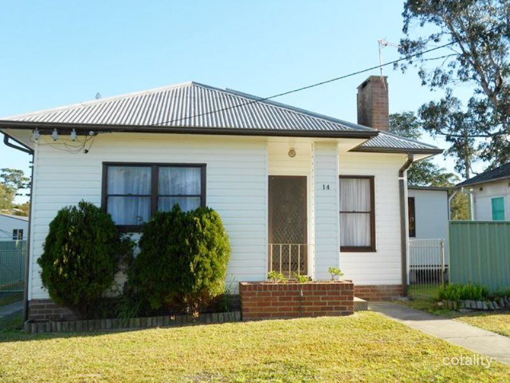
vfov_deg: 44.2
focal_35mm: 32
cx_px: 255
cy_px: 192
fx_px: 471
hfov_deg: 56.8
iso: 80
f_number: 3.6
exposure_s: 1/400
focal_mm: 5.8
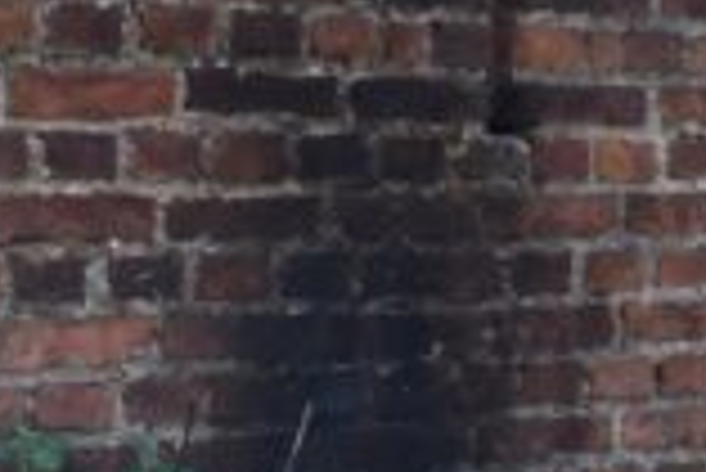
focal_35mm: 238
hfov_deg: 7.9
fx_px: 4672
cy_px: 103
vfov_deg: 5.8
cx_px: 1740
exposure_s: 1/160
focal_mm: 26
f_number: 9
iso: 125
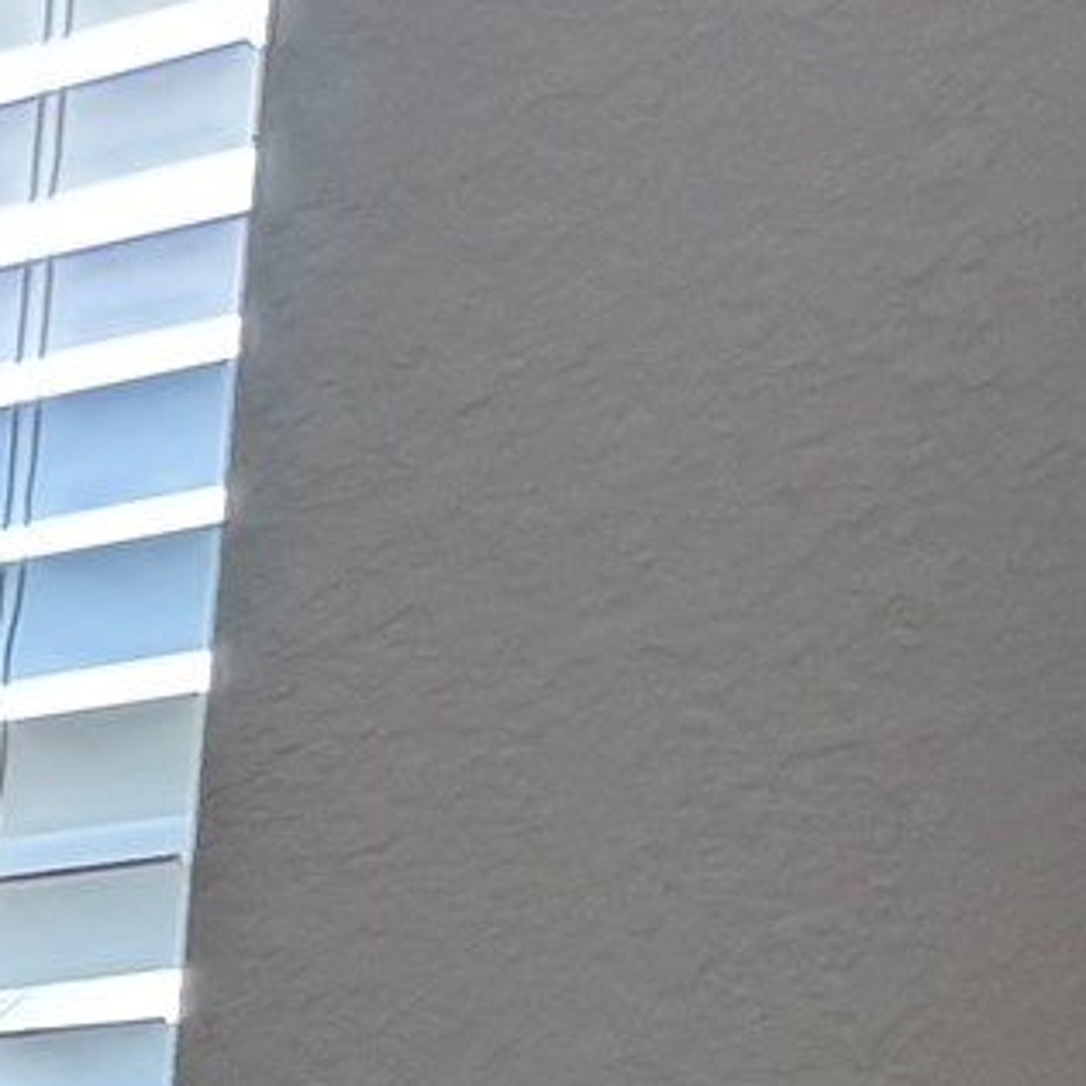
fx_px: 4898
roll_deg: -0.7
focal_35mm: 138
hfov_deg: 9.9
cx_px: -2044
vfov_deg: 11.0
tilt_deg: -10.2
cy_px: 2441
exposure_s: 1/60
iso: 250
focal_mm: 6.76
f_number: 1.78
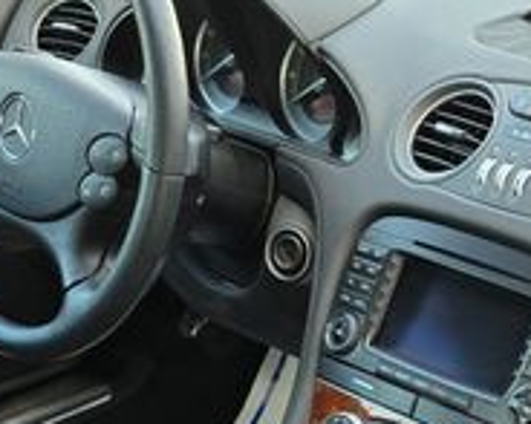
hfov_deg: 23.9
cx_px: 465
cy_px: 637
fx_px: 1225
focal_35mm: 78
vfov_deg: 17.6
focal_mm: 6.3
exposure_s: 1/180
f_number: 1.7
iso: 125
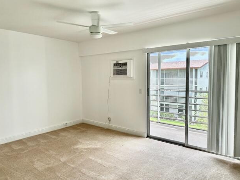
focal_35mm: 25
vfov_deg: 54.9
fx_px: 173
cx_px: 117
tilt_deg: -4.4
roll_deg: +0.1
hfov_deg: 69.4
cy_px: 91
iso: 80
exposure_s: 1/307
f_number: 1.78
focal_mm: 6.86
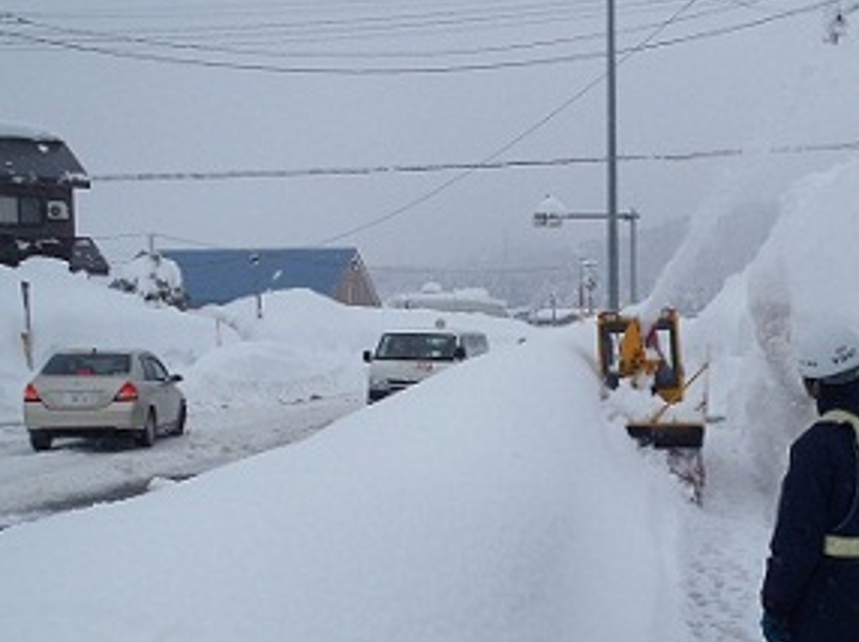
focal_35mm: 47
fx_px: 1165
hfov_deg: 39.4
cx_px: 646
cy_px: 441
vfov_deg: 30.5
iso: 80
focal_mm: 5
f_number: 11
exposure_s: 1/200
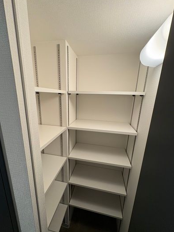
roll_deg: -1.2
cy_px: 122
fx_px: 101
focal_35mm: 15
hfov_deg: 81.6
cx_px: 82
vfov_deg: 98.1
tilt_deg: -15.2
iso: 125
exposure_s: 1/60
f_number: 2.2
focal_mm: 2.22
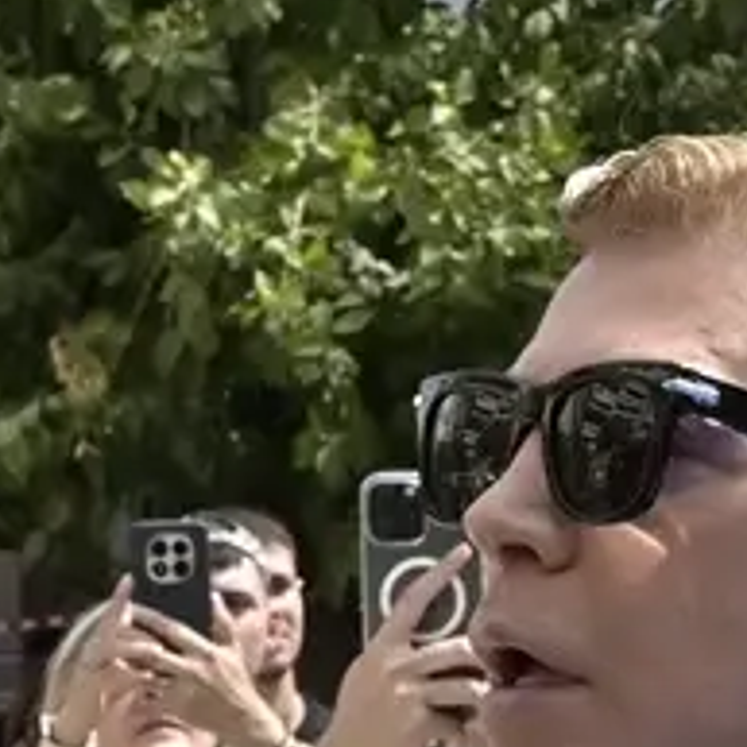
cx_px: 844
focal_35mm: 190
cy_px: 1076
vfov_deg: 9.0
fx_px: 4639
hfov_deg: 9.1
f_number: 8
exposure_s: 1/640
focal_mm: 24
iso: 400
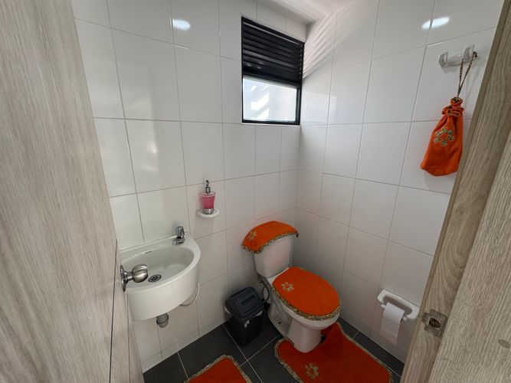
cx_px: 256
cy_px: 192
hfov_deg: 102.1
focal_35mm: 14
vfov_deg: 85.7
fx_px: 207
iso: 80
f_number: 2.2
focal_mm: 2.22
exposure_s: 1/99
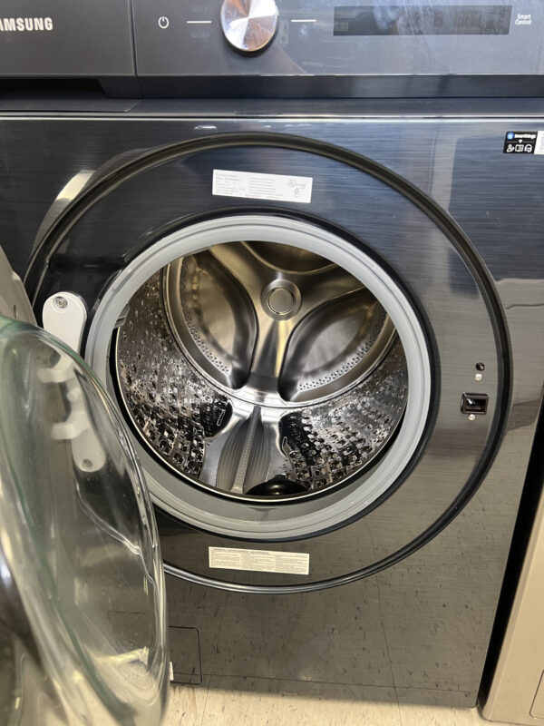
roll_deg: -1.6
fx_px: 545
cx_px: 272
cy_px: 363
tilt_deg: -21.8
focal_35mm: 26
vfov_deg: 67.3
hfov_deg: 53.1
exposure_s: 1/43
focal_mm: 5.7
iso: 250
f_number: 1.5
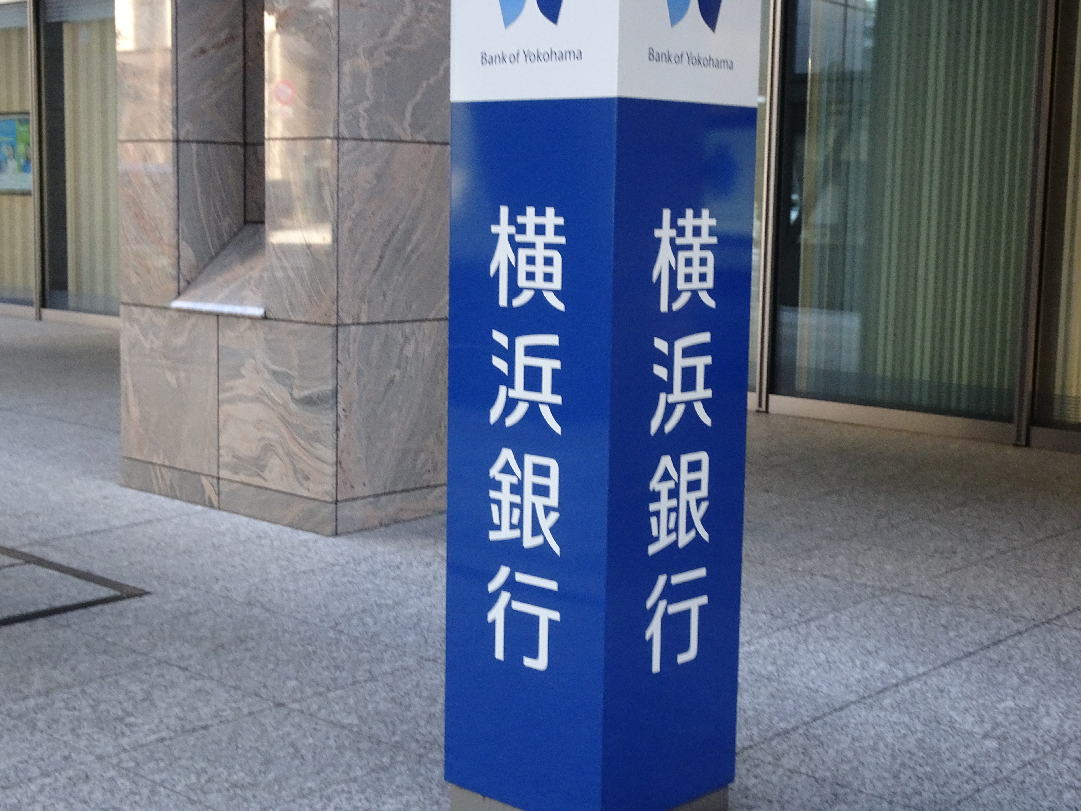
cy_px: 406
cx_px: 540
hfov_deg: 38.2
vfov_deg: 29.1
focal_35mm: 50
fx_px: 1561
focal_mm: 8.51
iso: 400
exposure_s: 1/50
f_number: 4.5
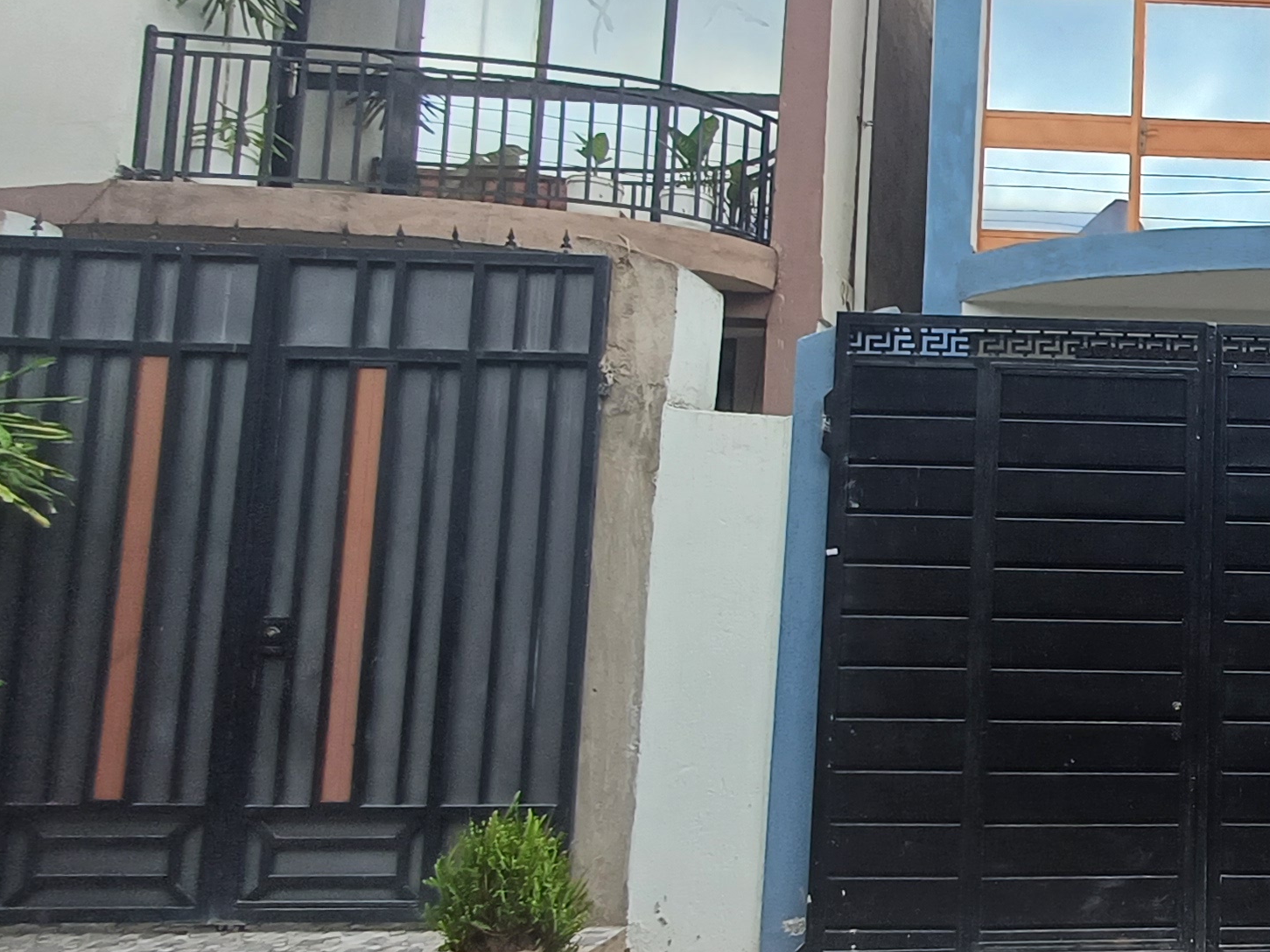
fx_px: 1321
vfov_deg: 39.6
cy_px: 534
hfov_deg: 42.1
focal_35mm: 36
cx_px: 1353
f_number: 2.2
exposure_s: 1/656
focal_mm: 1.64
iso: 40
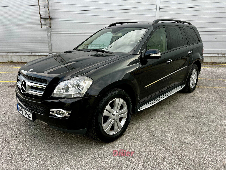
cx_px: 113
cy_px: 85
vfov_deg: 53.1
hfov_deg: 67.3
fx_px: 170
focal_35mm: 26
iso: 50
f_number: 1.5
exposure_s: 1/307
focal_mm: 5.7
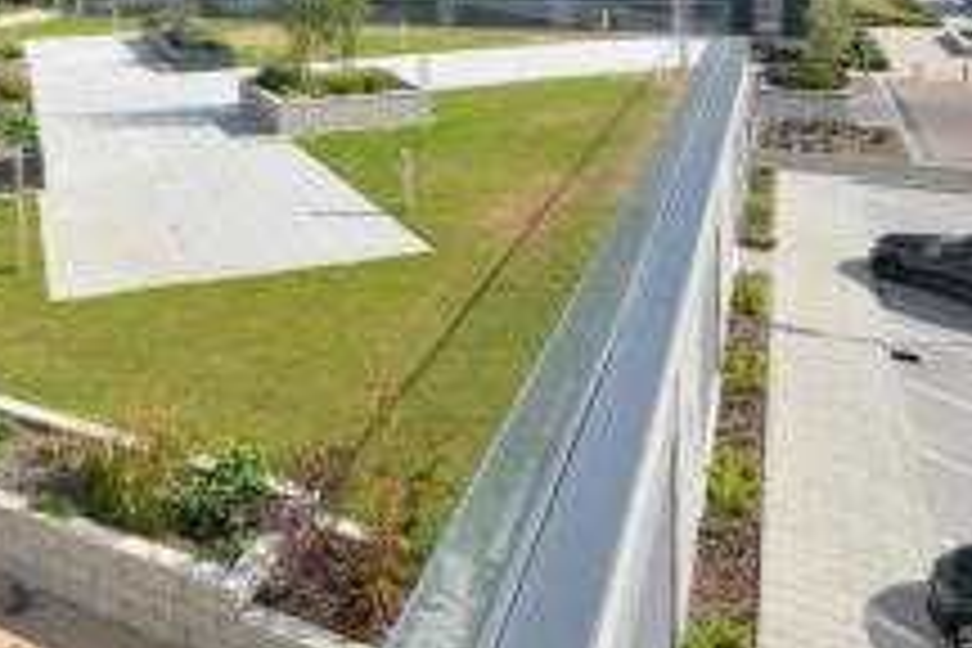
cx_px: 248
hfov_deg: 54.6
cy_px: -34
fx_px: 891
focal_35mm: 33
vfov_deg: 35.3
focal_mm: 10
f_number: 8
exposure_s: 1/250
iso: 100
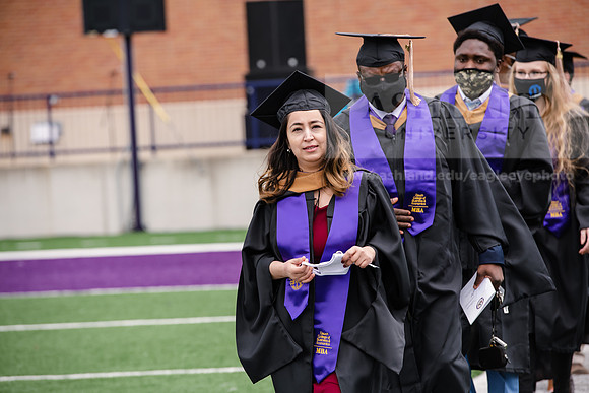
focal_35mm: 190
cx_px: 294
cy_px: 196
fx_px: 3109
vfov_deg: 7.2
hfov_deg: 10.8
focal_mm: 190
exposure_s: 1/640
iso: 500
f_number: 5.6
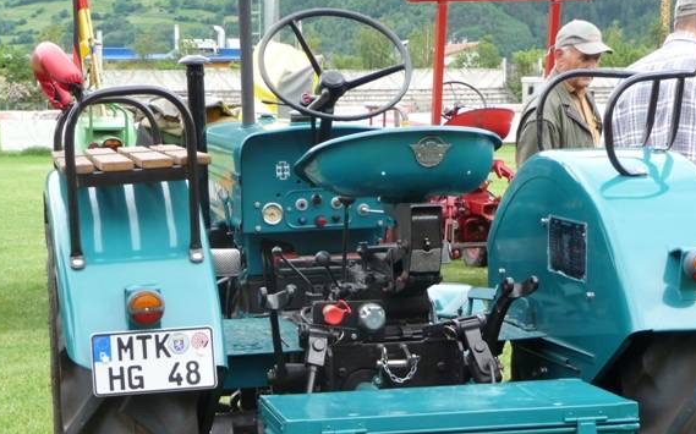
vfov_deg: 15.8
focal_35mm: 82
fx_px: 1555
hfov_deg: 25.2
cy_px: 352
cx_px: 361
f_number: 4.3
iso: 100
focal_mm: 9.3
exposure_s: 1/80
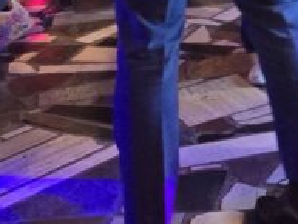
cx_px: 465
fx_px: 1051
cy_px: -318
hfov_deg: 14.8
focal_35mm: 122
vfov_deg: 10.4
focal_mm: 6.3
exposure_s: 1/62
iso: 1250
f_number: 1.7
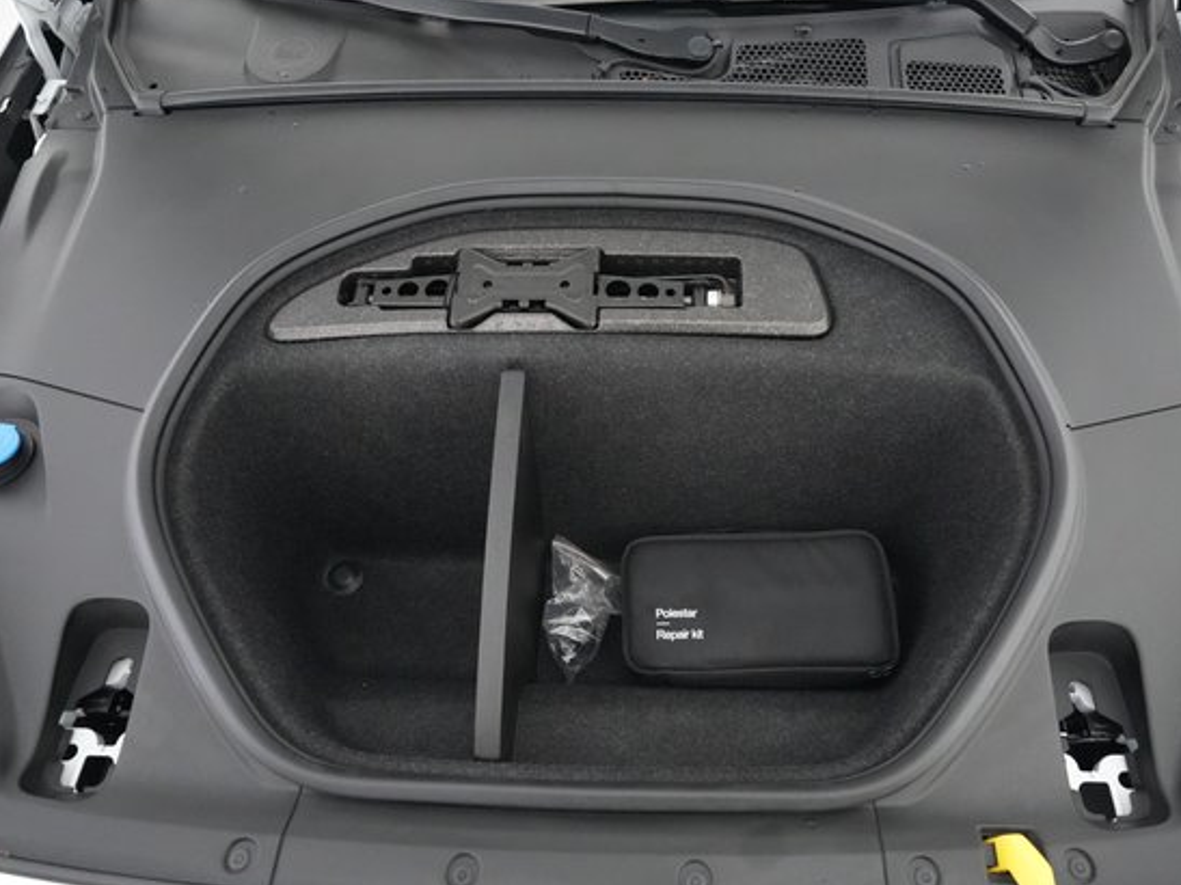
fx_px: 921
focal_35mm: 27
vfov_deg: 51.3
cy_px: 430
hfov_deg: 65.2
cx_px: 639
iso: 12800
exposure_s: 1/160
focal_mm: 24
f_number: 2.8
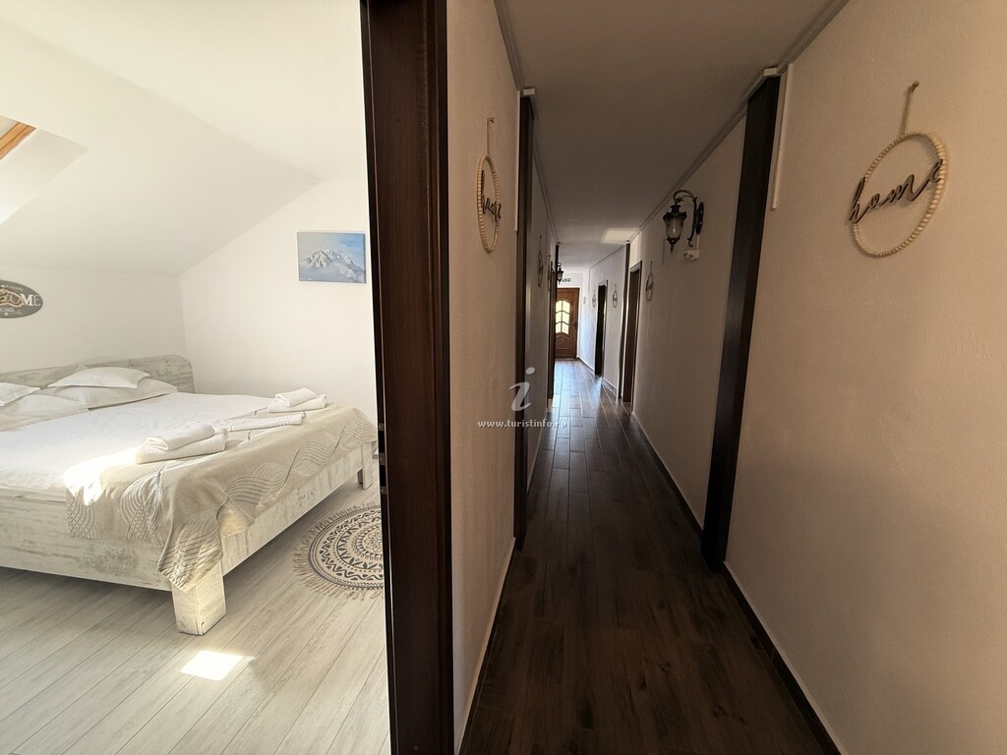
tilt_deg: -9.0
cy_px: 378
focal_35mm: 14
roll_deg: -0.8
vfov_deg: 85.7
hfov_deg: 102.1
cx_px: 504
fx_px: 407
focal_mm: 2.22
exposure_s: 1/60
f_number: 2.2
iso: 400
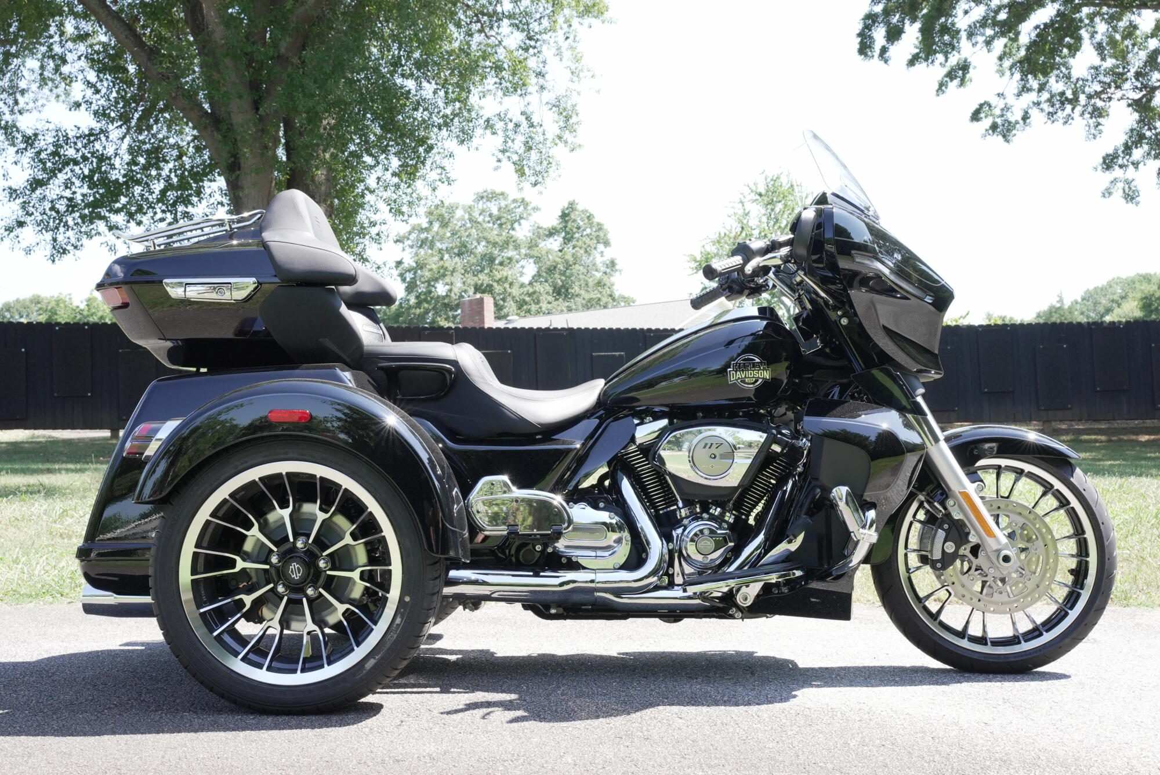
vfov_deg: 30.4
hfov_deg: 44.2
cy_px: 388
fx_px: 1428
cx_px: 580
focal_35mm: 44
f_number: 11
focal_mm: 44.3
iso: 1250
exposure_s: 1/200
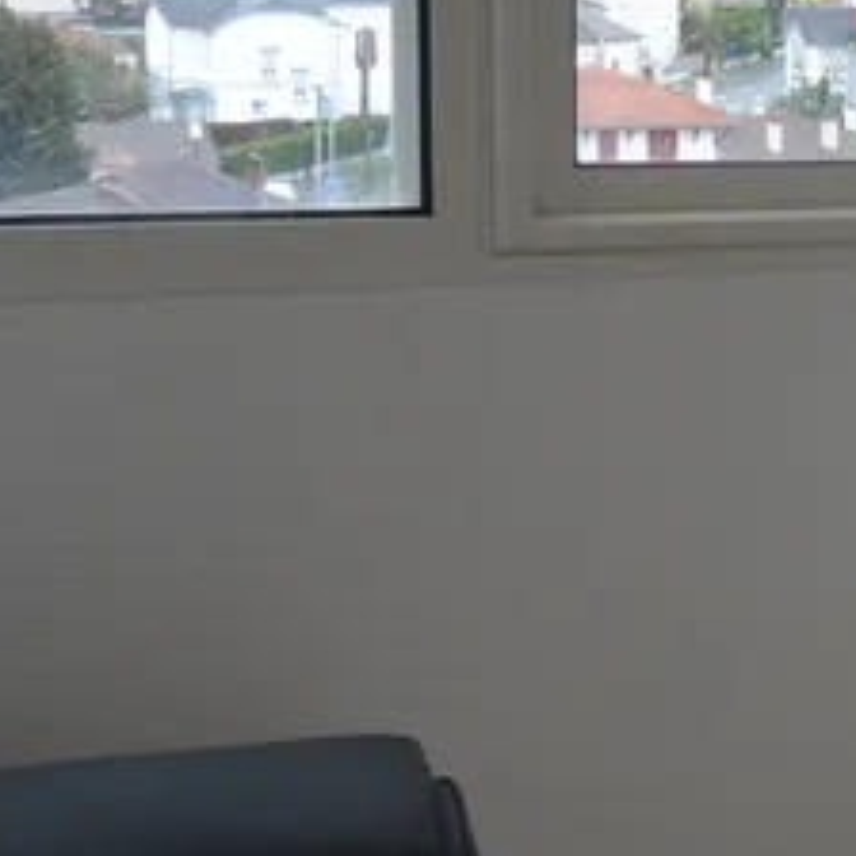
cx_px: 2071
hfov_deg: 13.0
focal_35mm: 100
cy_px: 229
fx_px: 2799
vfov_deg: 17.3
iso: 280
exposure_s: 1/60
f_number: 5.6
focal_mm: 11
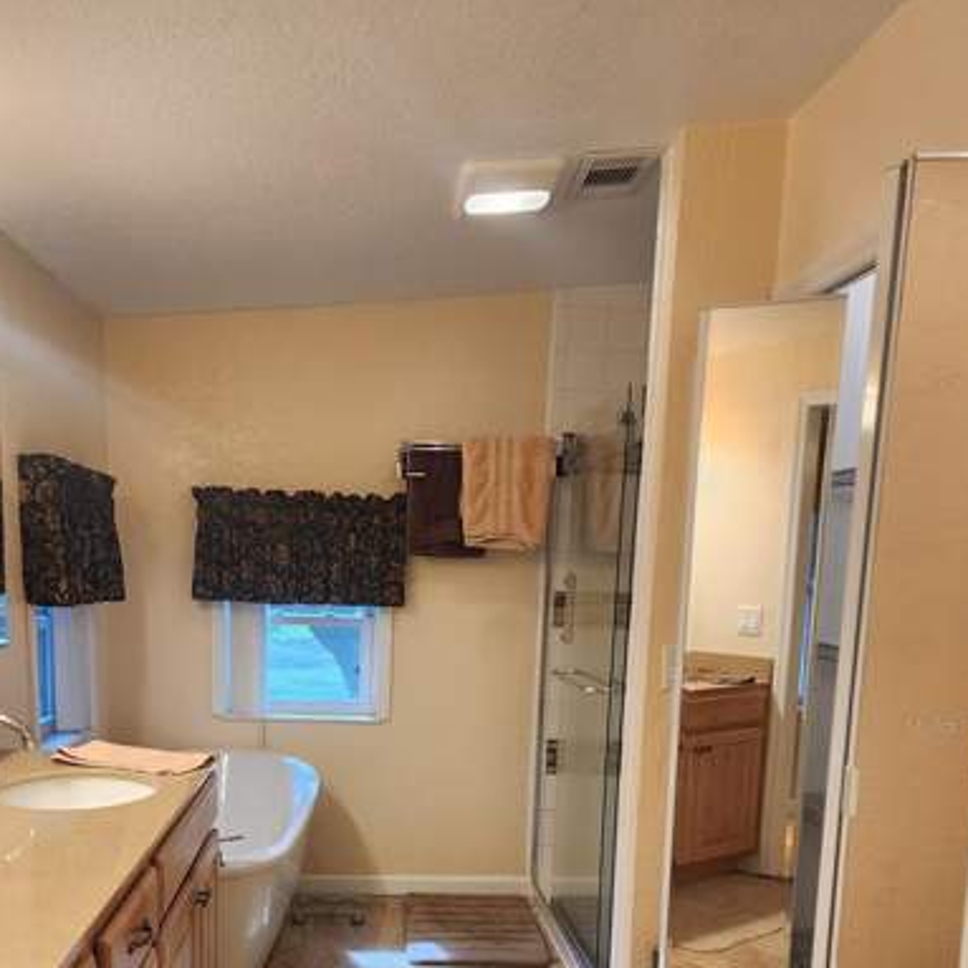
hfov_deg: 48.2
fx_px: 1076
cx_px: 394
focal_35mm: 34
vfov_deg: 46.7
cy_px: 725
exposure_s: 1/120
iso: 200
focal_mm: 6.4
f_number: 1.8
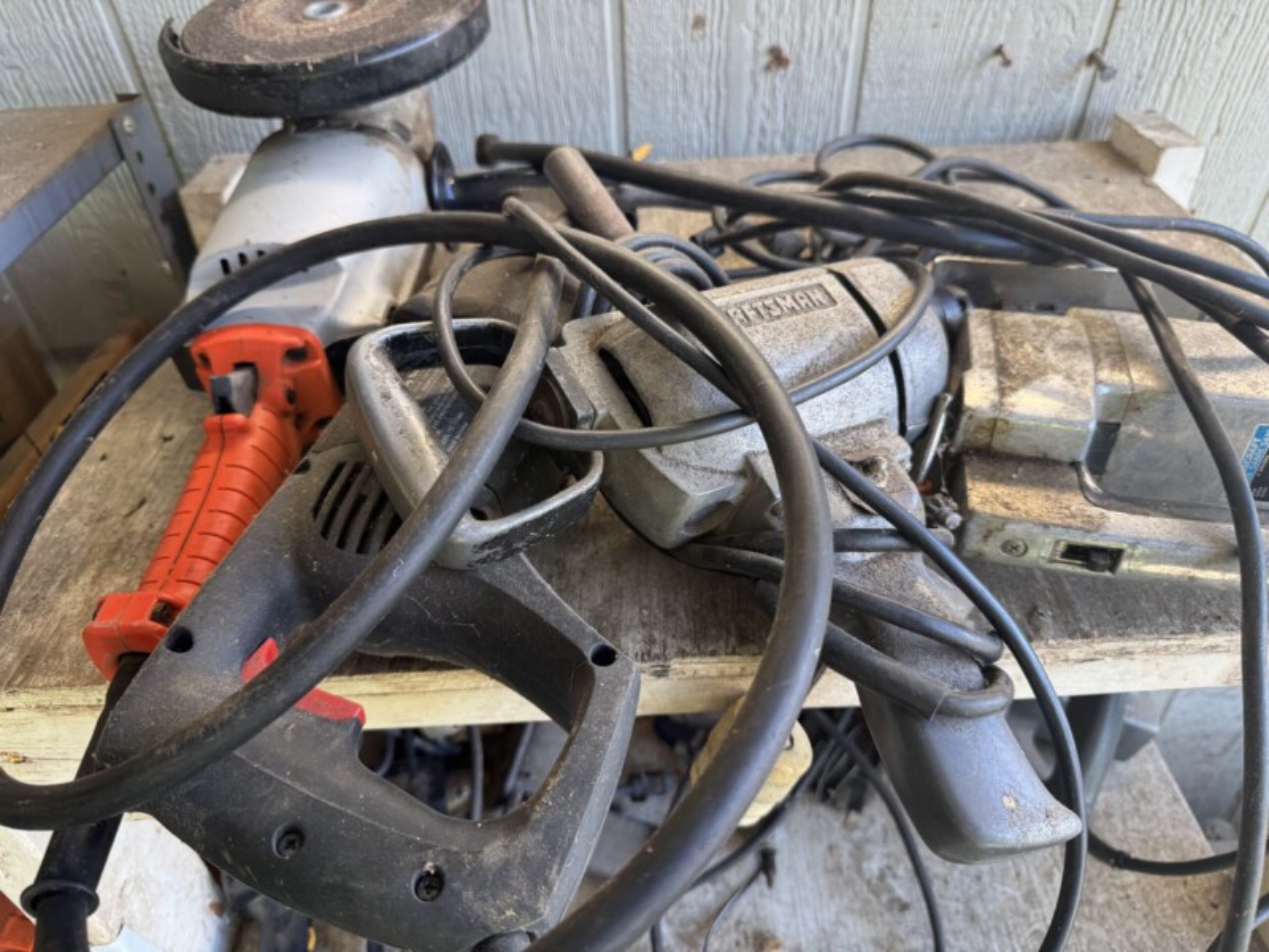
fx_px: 880
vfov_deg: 56.8
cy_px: 476
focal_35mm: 24
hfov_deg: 71.6
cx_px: 634
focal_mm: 6.76
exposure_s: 1/120
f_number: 1.78
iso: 80
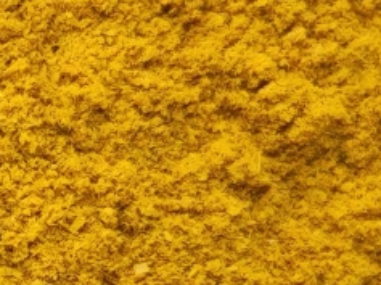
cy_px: 356
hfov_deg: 8.4
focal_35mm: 230
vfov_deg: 6.4
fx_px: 2528
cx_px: -259
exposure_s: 1/50
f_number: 1.9
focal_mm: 6.12
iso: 1250
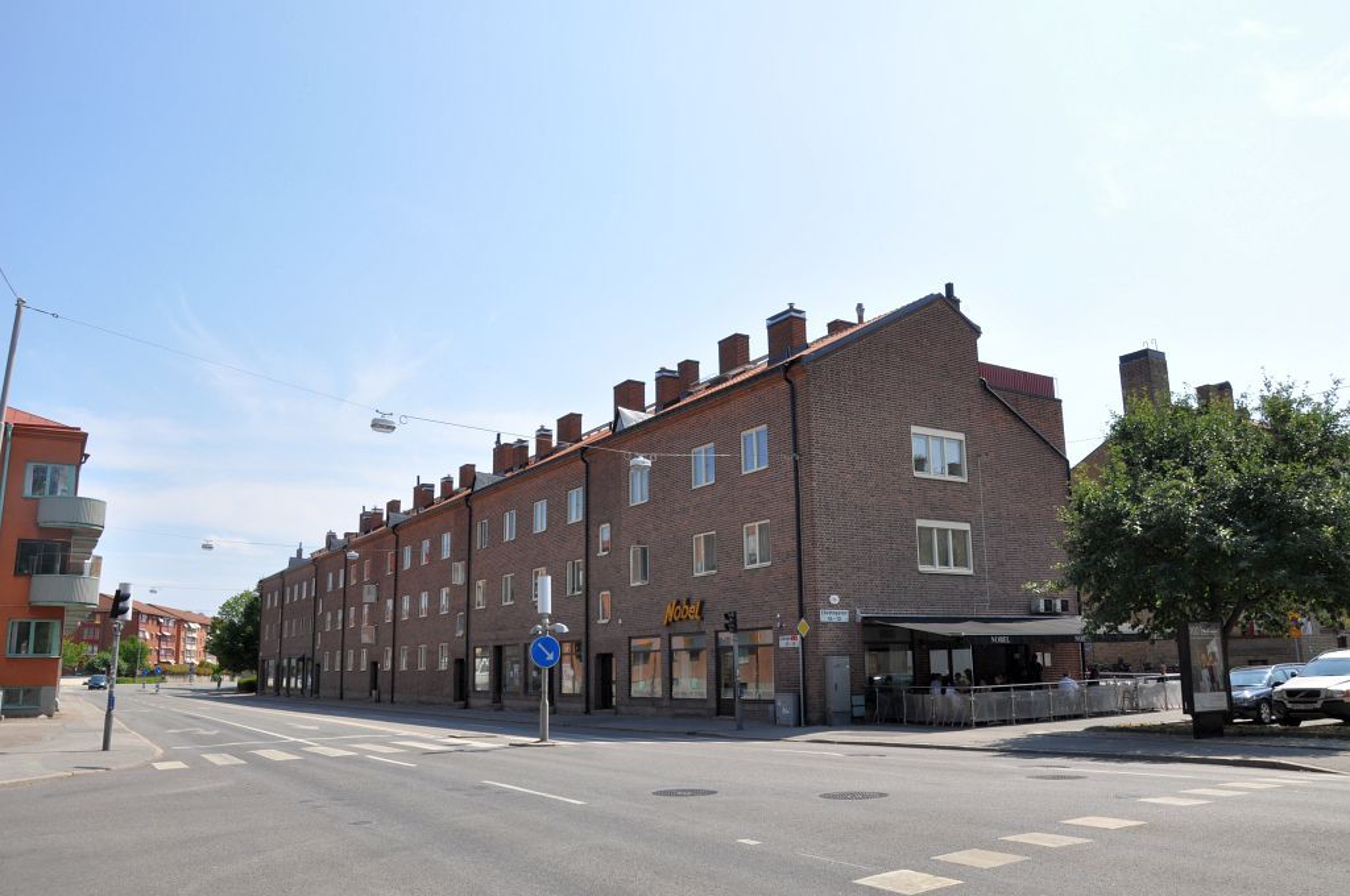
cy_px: 448
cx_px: 675
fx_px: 1011
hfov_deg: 67.4
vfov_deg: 47.8
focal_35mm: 27
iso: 200
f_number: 13
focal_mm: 18
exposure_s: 1/160
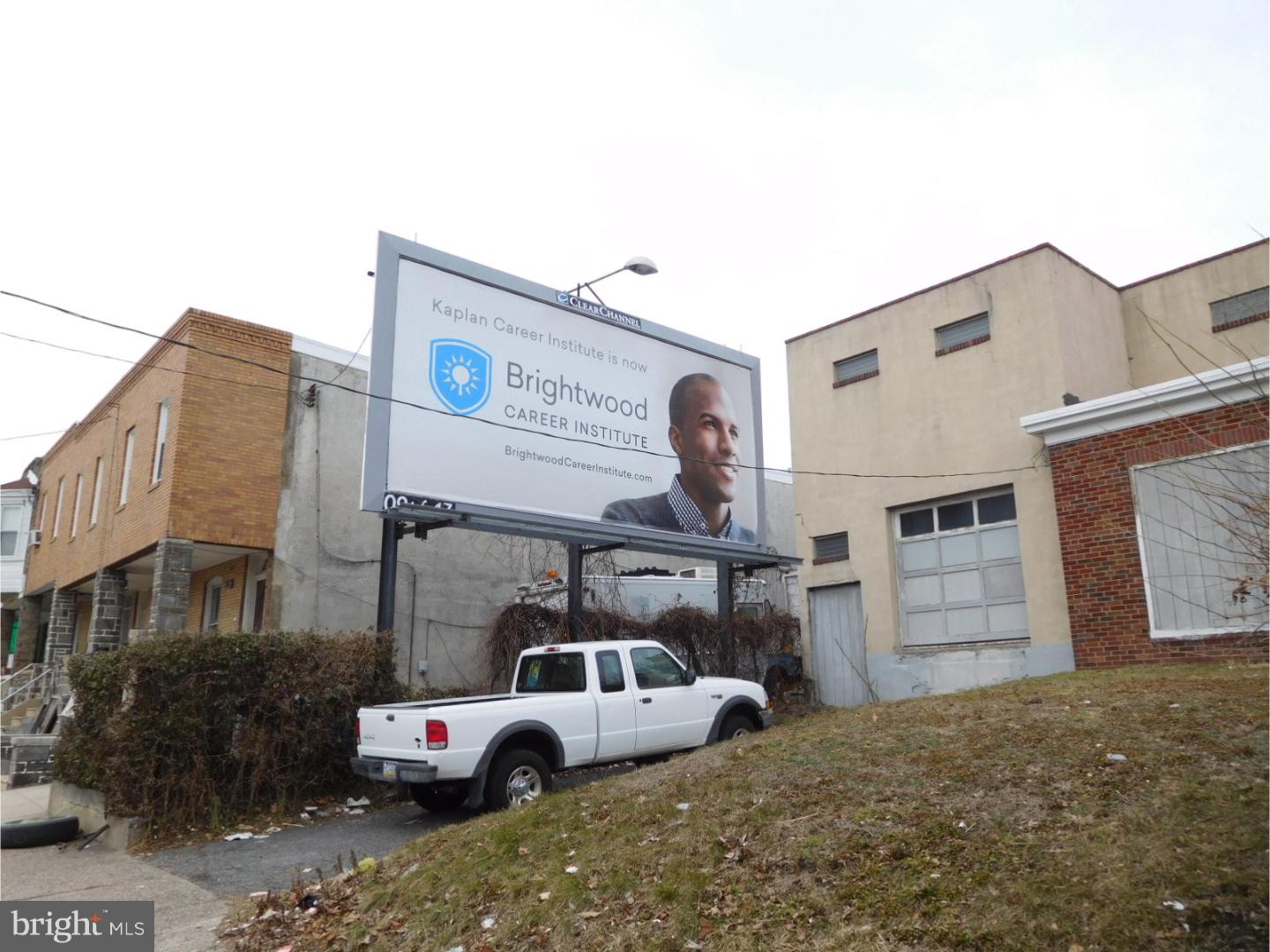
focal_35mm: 25
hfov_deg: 69.4
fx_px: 917
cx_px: 635
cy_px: 476
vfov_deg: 54.9
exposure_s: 1/640
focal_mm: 4.5
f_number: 3.4
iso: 125
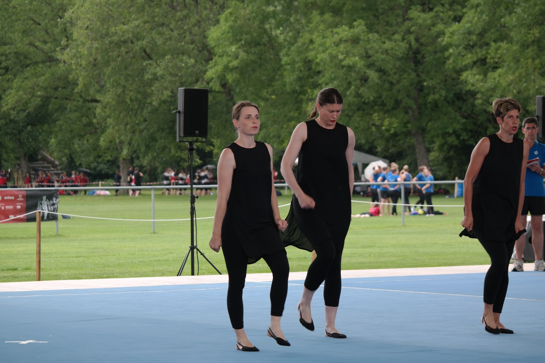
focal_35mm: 154
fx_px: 2331
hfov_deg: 13.3
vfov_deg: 8.9
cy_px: 182
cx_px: 272
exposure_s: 1/200
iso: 200
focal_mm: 100
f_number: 5
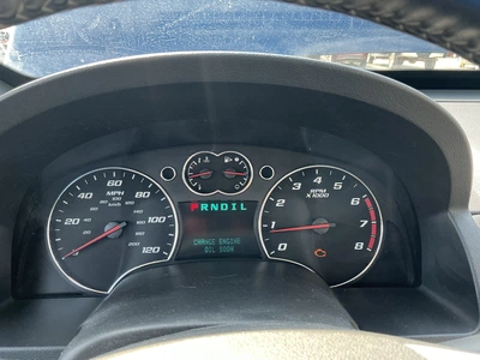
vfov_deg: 49.7
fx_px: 388
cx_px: 240
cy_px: 180
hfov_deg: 63.4
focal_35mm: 28
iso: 64
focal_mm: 3
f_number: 1.8
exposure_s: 1/96
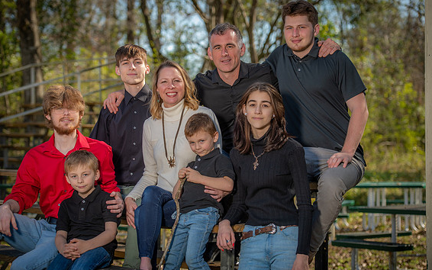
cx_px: 216
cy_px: 134
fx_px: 1130
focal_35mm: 96
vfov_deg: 13.6
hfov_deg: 21.6
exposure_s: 1/250
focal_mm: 92
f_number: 4
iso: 50
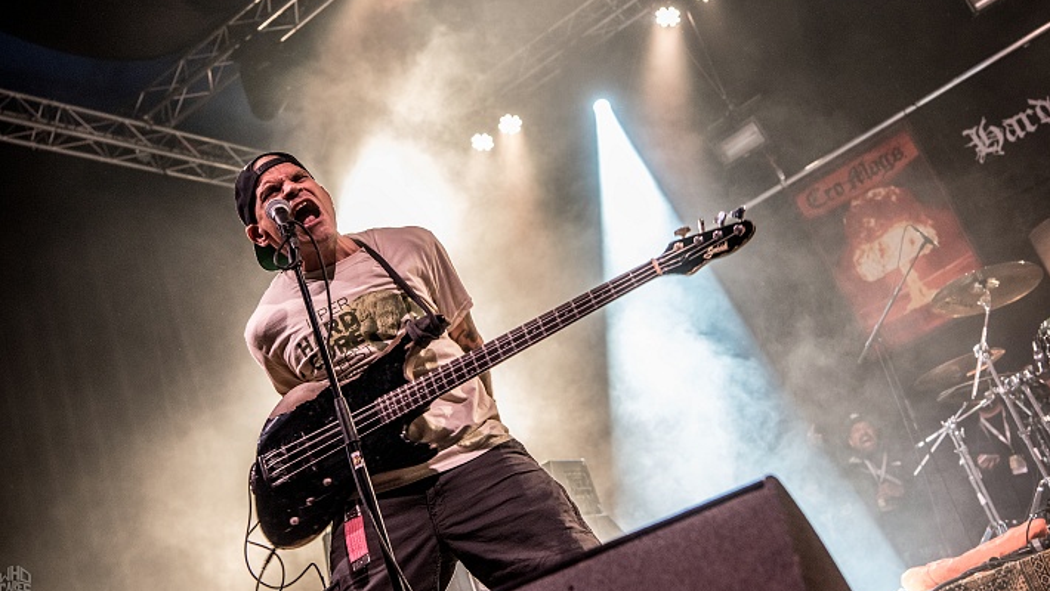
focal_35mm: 51
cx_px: 521
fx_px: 1420
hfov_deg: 40.6
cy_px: 256
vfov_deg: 23.5
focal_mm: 48
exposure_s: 1/100
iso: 1600
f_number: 4.5
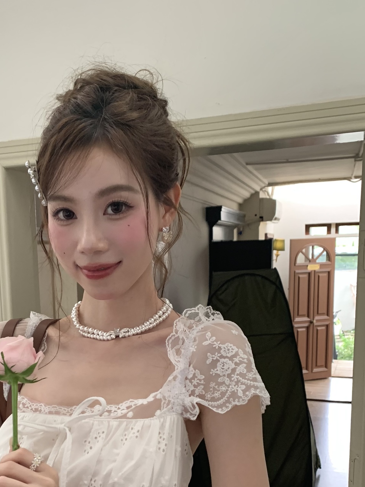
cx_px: 96
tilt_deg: -9.1
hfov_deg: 34.5
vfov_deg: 44.5
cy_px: 354
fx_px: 577
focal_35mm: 41
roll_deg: +2.3
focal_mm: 4.25
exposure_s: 1/60
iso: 160
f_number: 1.8
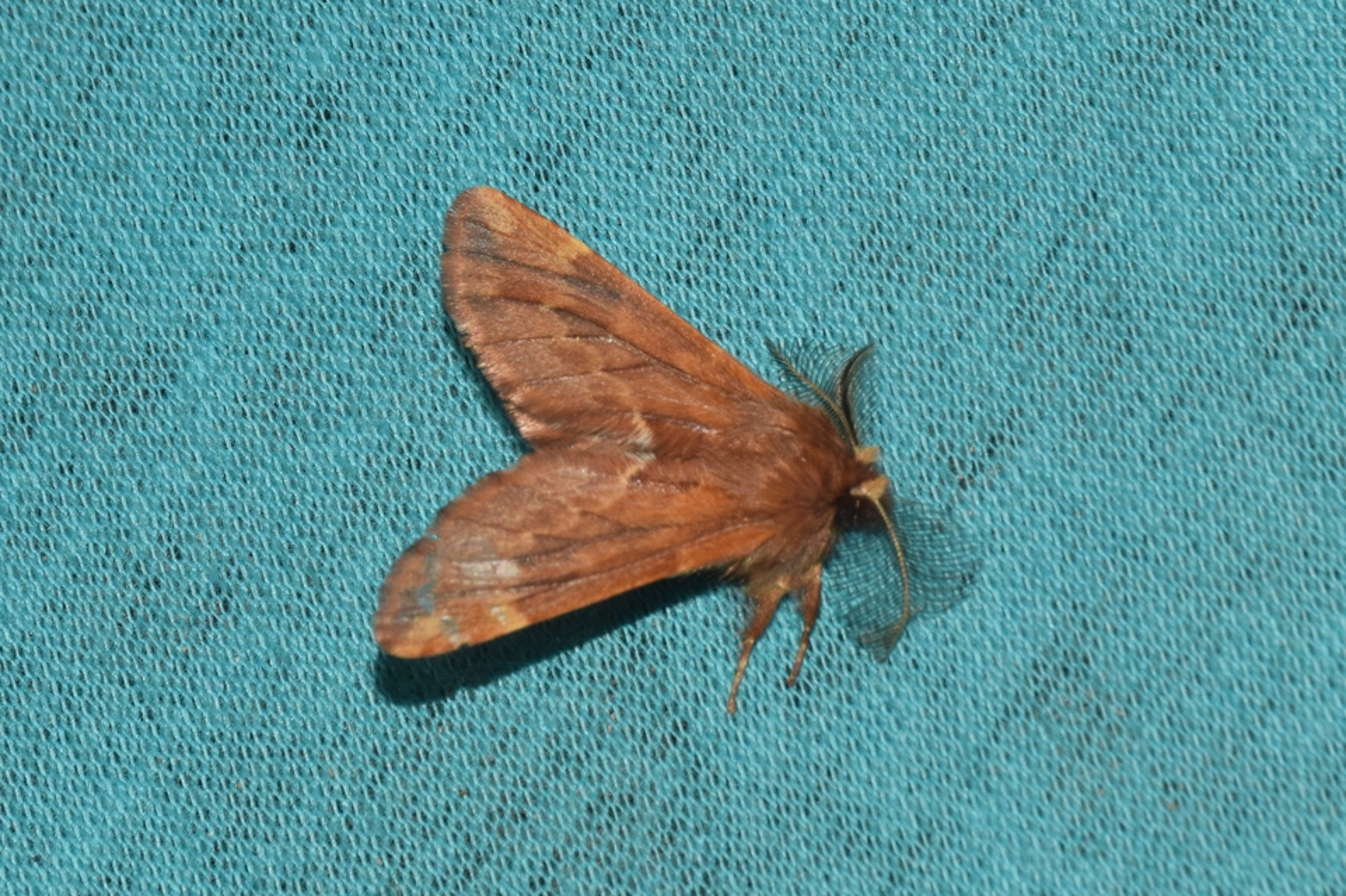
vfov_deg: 6.5
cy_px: 448
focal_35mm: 210
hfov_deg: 9.8
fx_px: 7849
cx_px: 673
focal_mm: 140
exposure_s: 1/160
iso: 400
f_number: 16
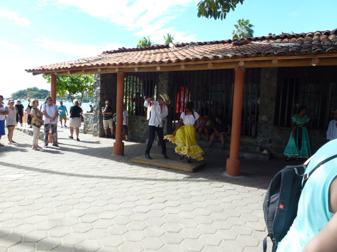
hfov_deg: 71.6
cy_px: 126
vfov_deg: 56.8
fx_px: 234
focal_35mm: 24
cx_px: 168
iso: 100
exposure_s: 1/250
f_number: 4
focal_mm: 4.3
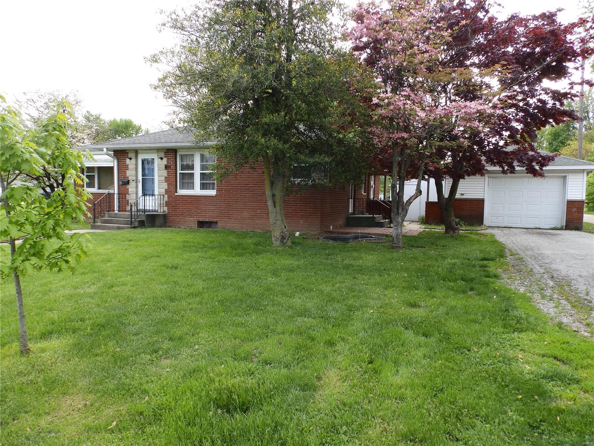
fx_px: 378
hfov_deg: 76.4
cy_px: 223
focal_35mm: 22
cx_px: 297
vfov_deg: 61.1
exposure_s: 1/125
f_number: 4
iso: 80
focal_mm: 4
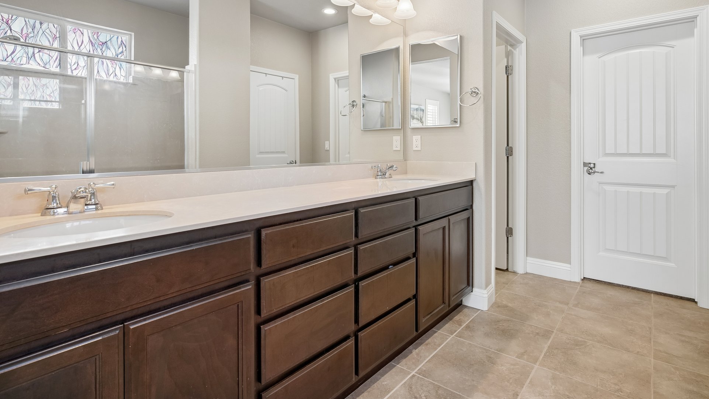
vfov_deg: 57.8
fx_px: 357
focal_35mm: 19
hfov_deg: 89.6
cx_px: 354
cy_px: 157
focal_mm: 17
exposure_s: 1/25
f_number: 8
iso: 400
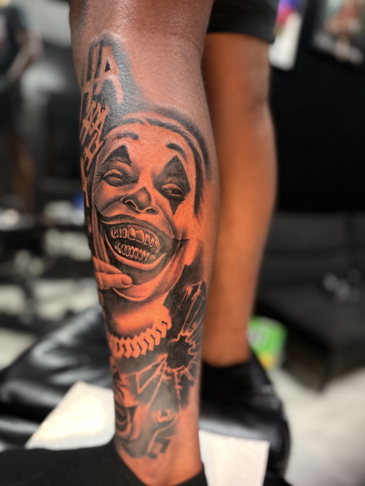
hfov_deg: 56.8
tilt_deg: -14.6
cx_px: 182
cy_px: 243
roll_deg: -8.4
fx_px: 337
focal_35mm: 24
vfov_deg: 71.6
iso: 800
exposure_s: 1/60
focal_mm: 6.76
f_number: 1.78
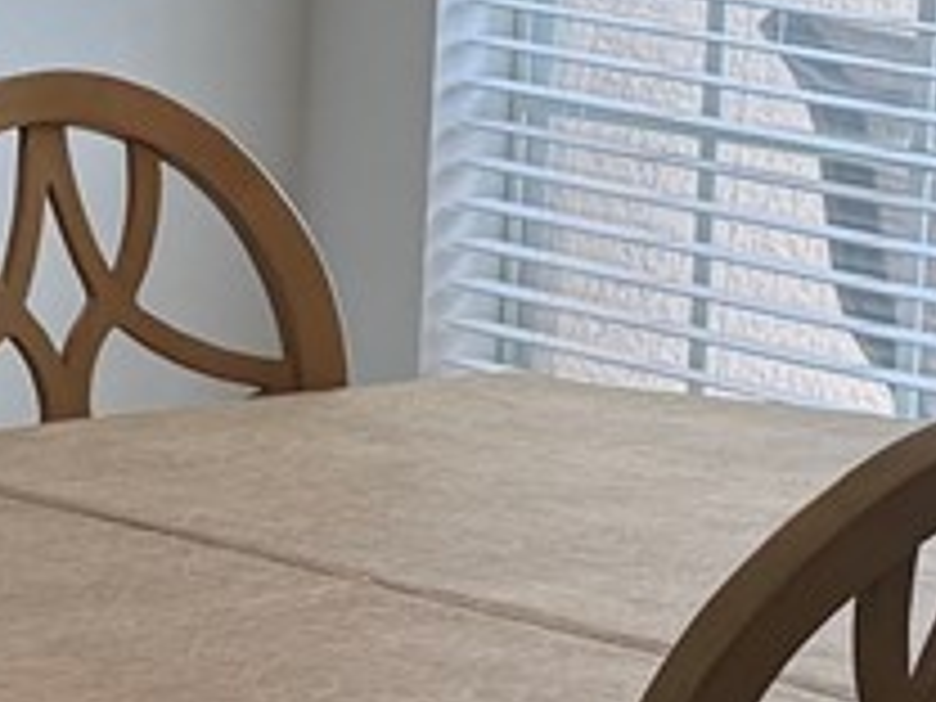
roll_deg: -2.9
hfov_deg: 10.7
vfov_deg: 8.0
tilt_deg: -5.4
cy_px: 45
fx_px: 5002
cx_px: 369
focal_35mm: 185
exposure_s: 1/243
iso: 80
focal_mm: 6.76
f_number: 1.78
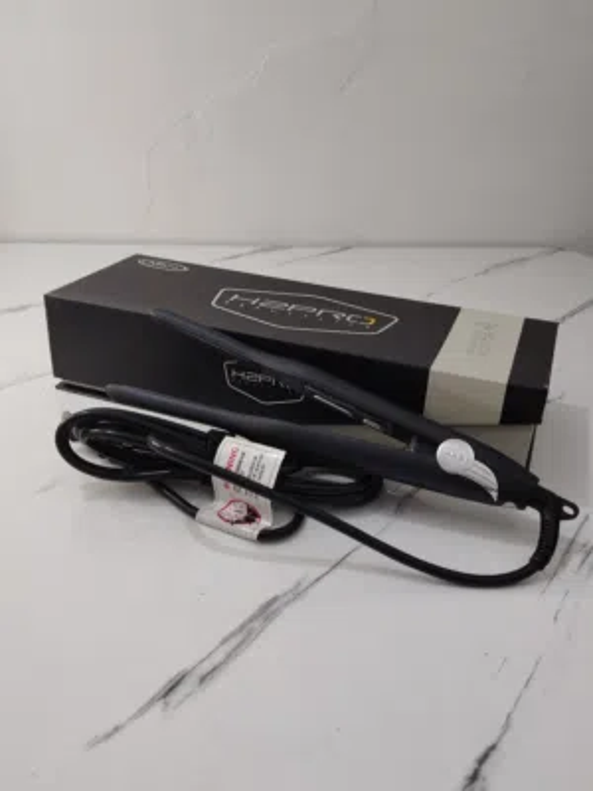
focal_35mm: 32
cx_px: 296
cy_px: 396
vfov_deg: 56.8
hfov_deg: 44.2
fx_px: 731
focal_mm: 5.25
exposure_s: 1/50
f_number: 1.75
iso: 428
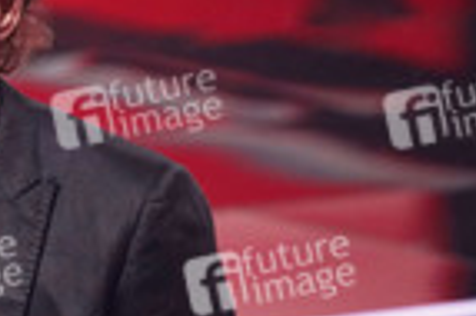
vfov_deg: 0.9
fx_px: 19797
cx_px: -151
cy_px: 193
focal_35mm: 1499
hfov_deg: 1.4
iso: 4000
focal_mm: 474
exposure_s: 1/160
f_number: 6.3
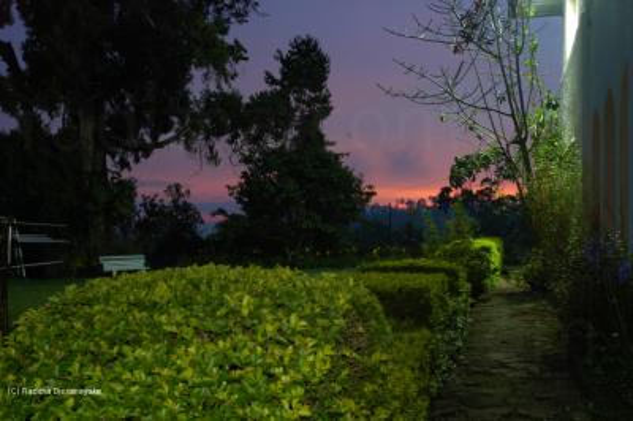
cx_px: 316
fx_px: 712
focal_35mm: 40
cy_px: 210
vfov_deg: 33.0
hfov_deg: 48.0
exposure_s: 30
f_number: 10
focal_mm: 27
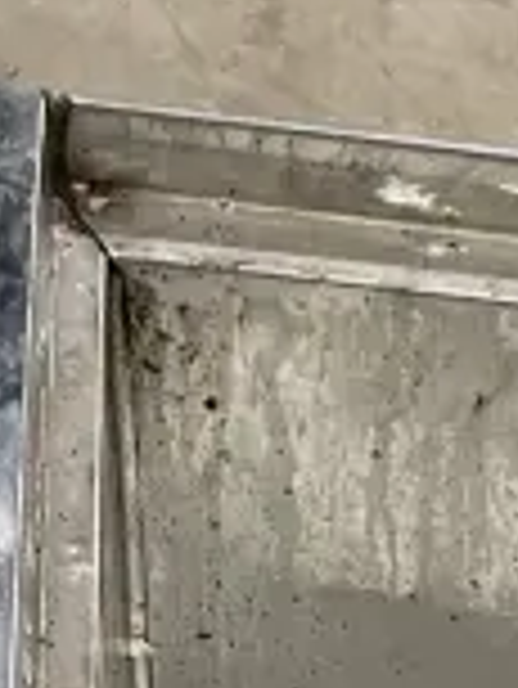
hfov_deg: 10.2
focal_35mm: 138
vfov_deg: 11.3
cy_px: 1783
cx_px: 910
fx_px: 2750
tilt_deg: -59.8
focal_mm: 4.2
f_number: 1.6
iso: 160
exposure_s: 1/60
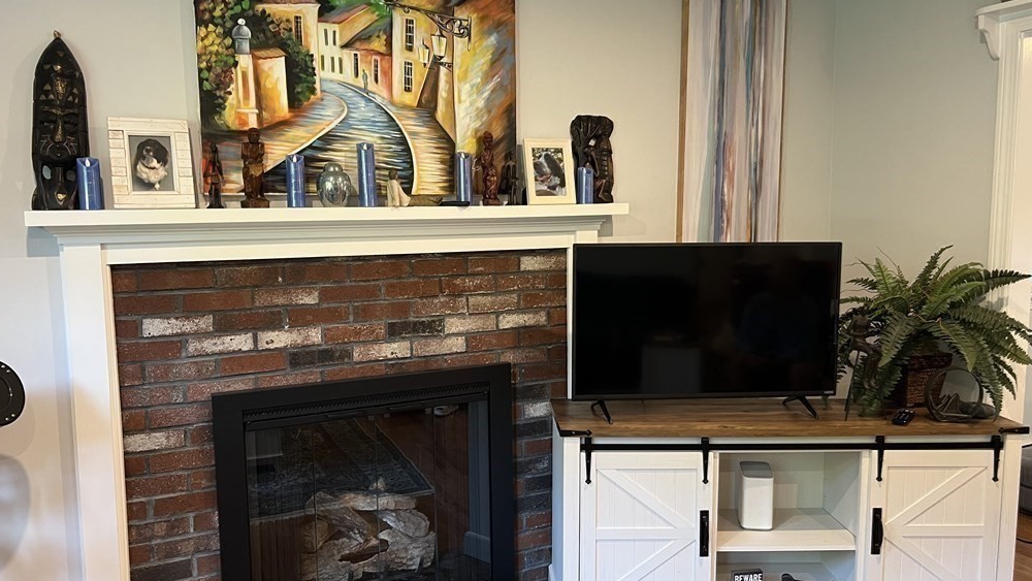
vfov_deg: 40.2
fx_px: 794
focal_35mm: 29
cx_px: 505
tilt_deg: -6.3
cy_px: 284
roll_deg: +1.4
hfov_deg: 66.0
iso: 250
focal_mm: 5.7
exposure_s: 1/60
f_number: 1.5
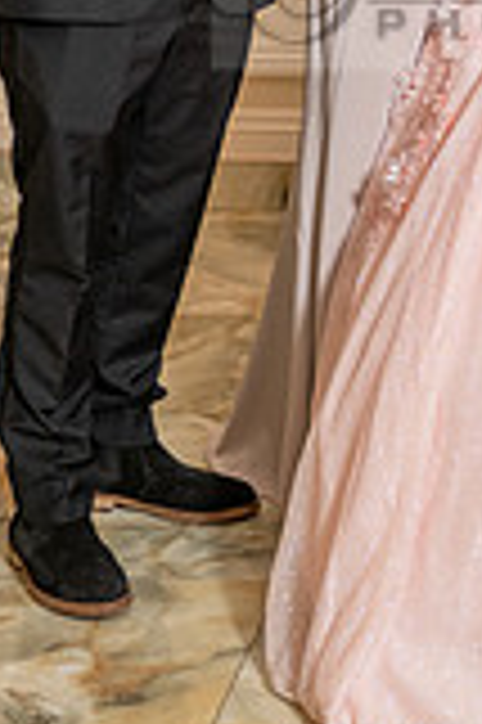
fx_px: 2415
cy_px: -40
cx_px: 708
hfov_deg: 11.0
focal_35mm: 120
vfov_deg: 16.6
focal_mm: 28
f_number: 2.8
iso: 320
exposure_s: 1/200
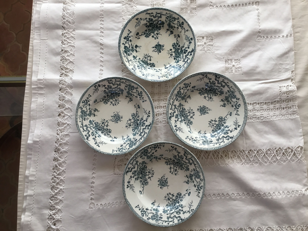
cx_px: 154
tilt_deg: -82.9
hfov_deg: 58.4
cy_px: 116
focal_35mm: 31
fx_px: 276
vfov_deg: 45.4
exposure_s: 1/100
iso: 40
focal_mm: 3.3
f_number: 2.4
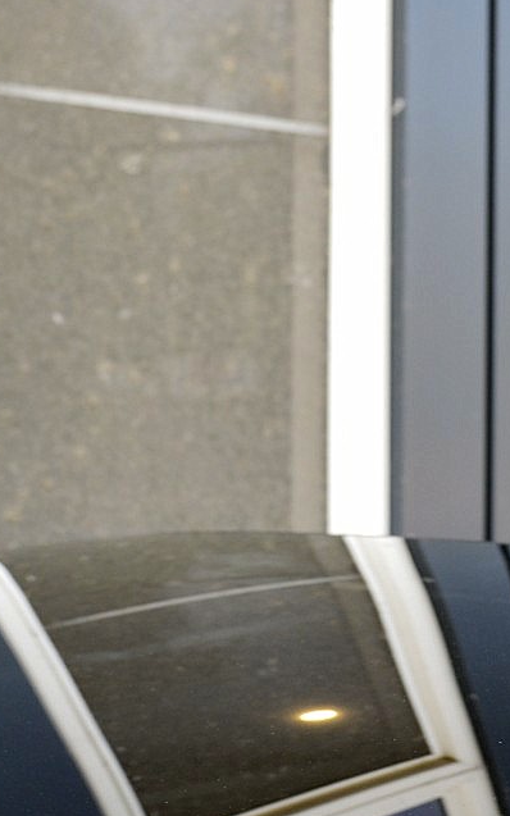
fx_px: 2164
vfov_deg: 21.2
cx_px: 306
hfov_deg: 13.4
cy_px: 578
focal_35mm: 97
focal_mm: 25
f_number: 8
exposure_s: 1/60
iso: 450
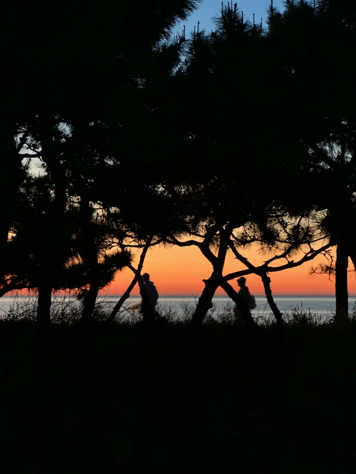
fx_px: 1056
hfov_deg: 19.1
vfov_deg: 25.3
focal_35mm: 77
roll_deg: +0.3
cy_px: 237
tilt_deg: +5.2
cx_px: 178
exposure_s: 1/30
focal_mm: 9
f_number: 2.8
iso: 1600
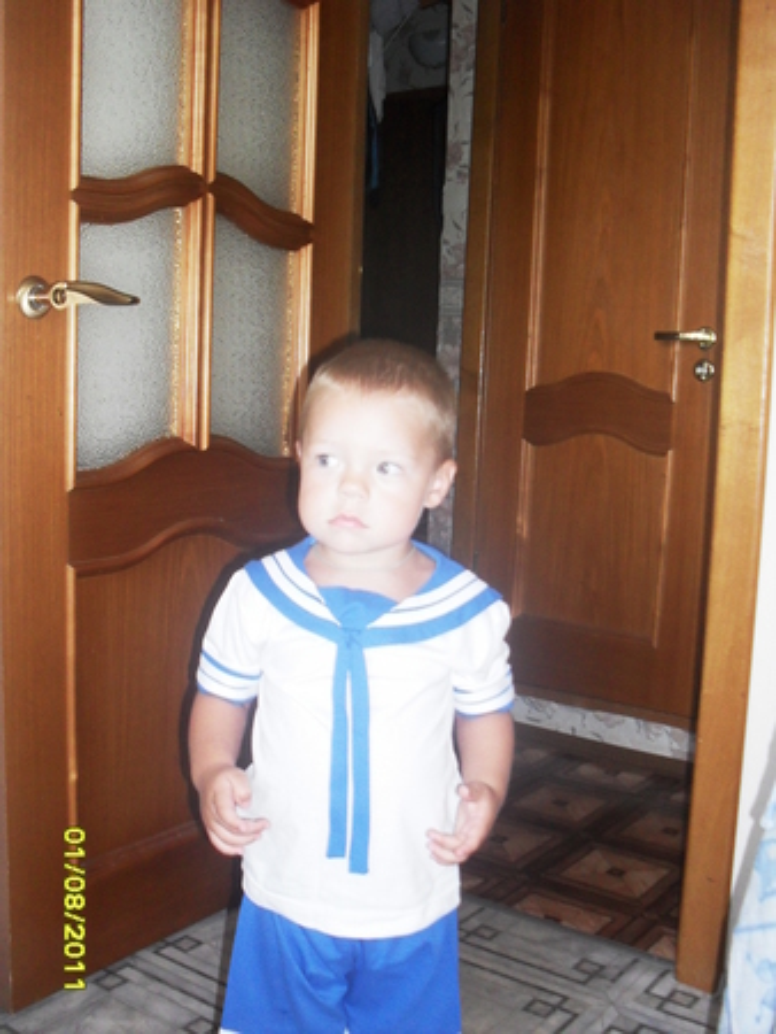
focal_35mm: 38
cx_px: 388
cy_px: 517
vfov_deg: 49.0
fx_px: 1135
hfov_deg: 37.8
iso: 200
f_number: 2.8
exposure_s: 1/45
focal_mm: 6.3
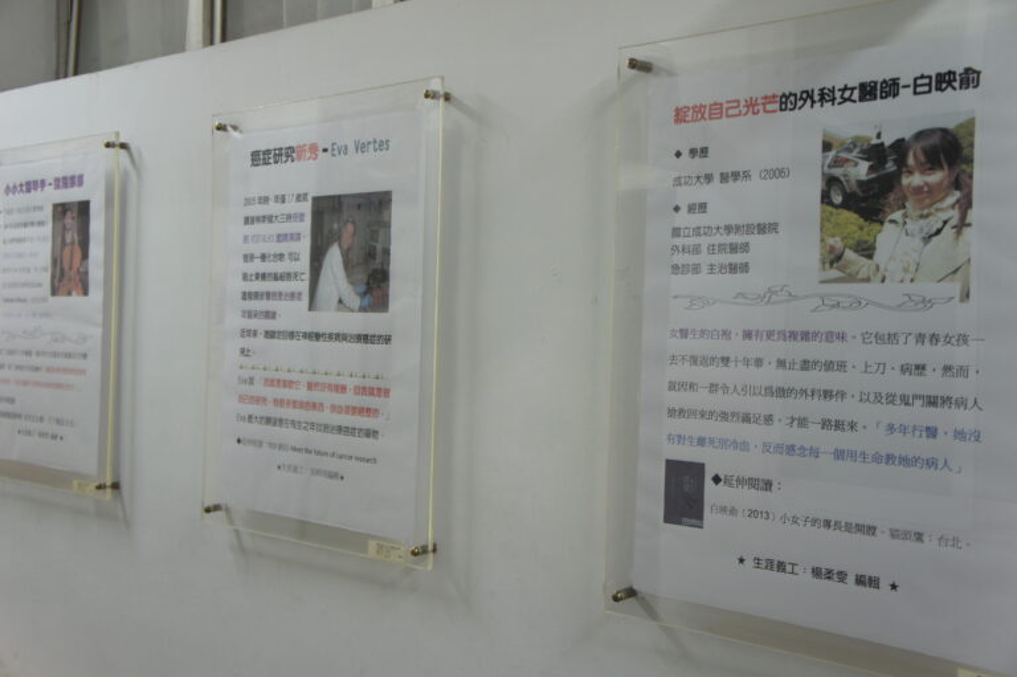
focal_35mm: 39
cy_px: 338
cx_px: 508
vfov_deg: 34.2
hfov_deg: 49.6
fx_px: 1101
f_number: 4
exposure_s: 1/40
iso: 400
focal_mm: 26
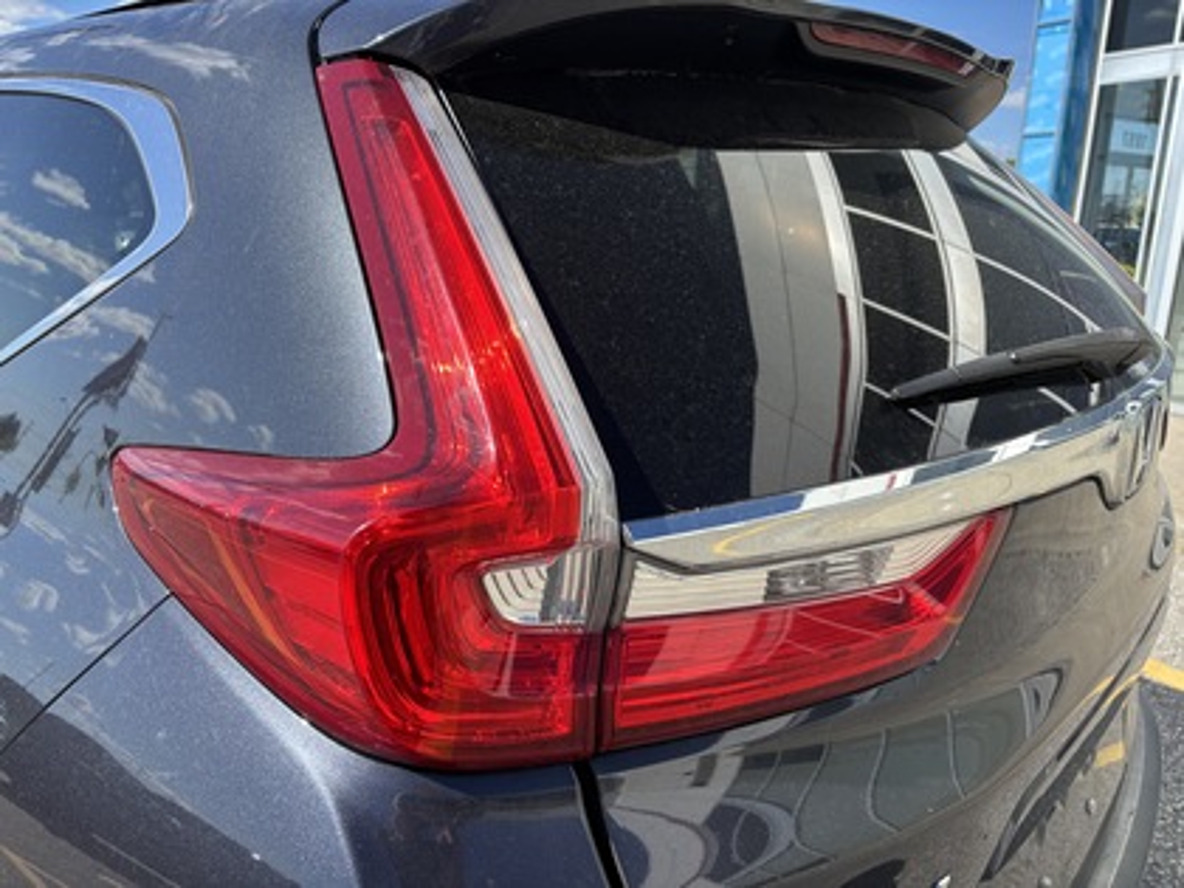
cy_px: 444
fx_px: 889
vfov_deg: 53.1
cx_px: 592
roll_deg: -1.0
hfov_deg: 67.3
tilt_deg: -15.5
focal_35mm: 26
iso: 50
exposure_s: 1/1845
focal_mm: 5.96
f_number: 1.6
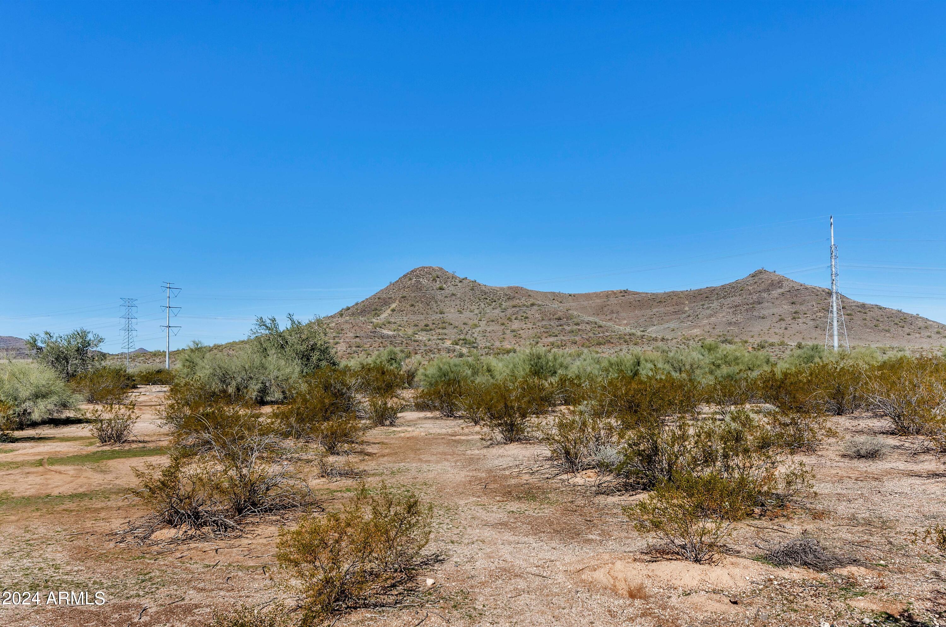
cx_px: 473
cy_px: 314
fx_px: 787
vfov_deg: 43.4
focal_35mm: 30
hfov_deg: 62.0
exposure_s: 1/400
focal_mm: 20
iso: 200
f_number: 10
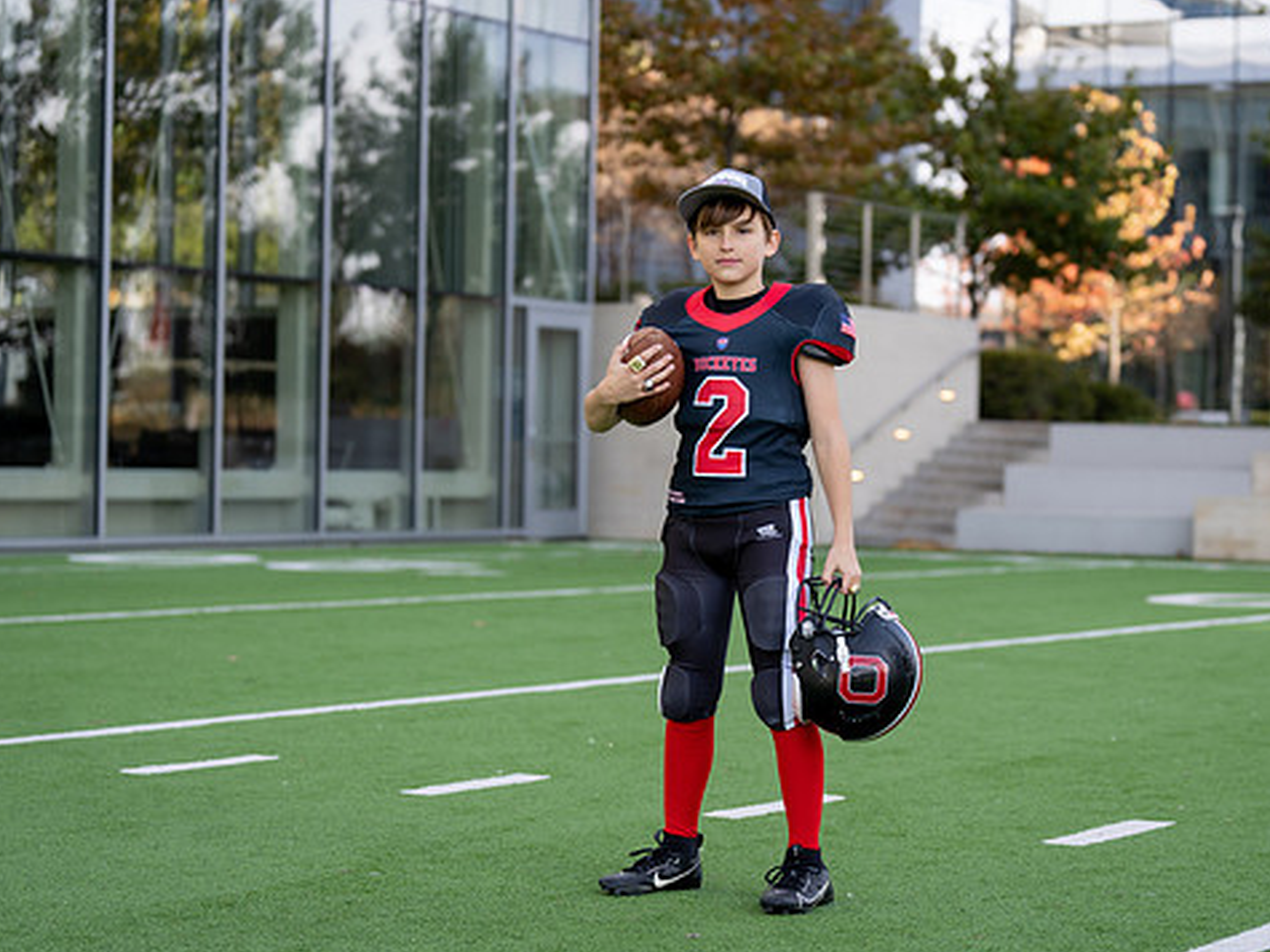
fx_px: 3228
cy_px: 477
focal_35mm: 88
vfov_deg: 16.8
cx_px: 762
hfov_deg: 22.2
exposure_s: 1/400
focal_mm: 70
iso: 100
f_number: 2.8
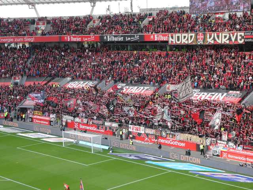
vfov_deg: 21.0
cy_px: 95
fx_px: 512
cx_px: 126
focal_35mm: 70
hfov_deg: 27.8
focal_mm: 12.5
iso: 100
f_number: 4.5
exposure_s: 1/80
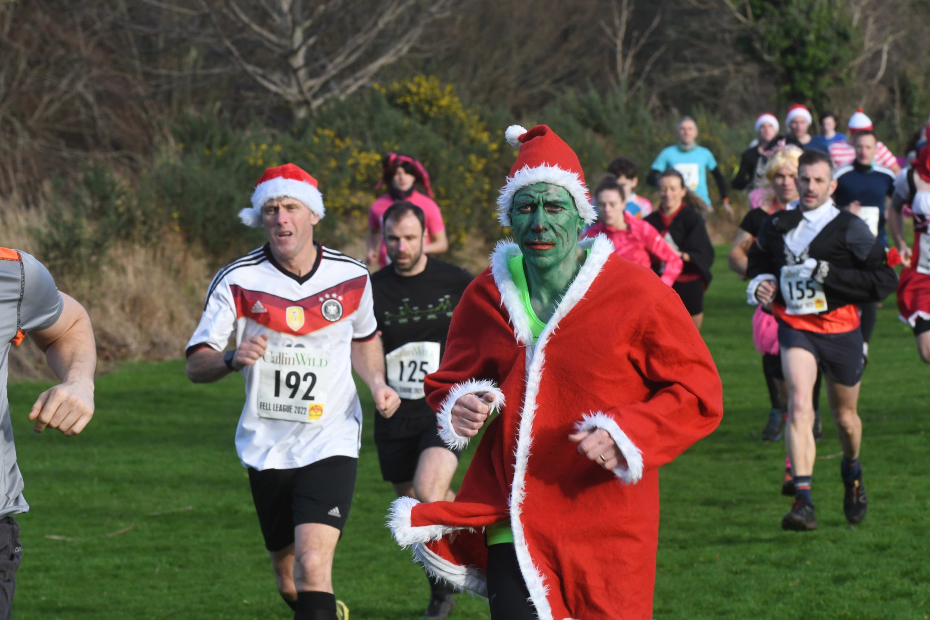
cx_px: 465
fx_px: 6005
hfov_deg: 8.9
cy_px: 310
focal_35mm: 232
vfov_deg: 5.9
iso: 1000
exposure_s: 1/400
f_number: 9
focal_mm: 155
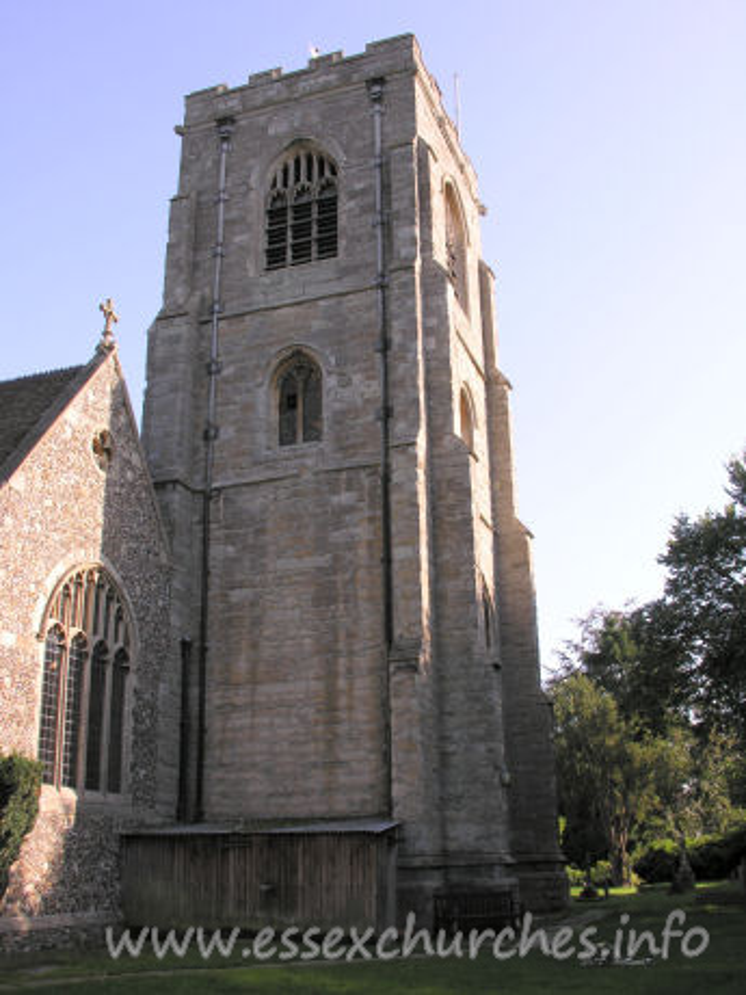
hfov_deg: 40.7
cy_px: 498
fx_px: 1006
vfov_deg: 52.6
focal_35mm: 35
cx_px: 373
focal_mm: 8.9
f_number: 5
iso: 50
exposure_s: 1/134
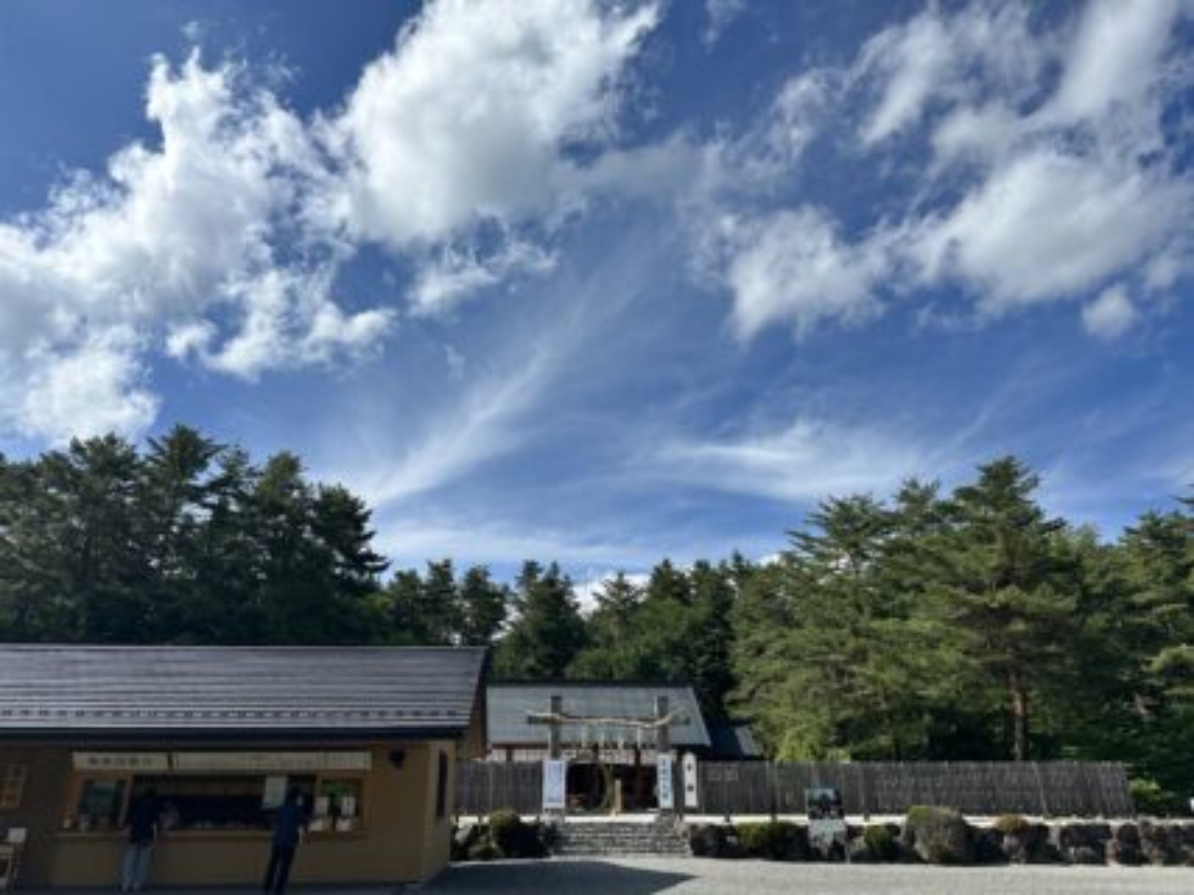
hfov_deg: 71.6
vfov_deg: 56.8
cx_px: 597
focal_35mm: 24
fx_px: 828
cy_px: 448
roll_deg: -0.5
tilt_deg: +23.0
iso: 80
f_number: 1.78
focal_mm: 6.86
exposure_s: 1/8929
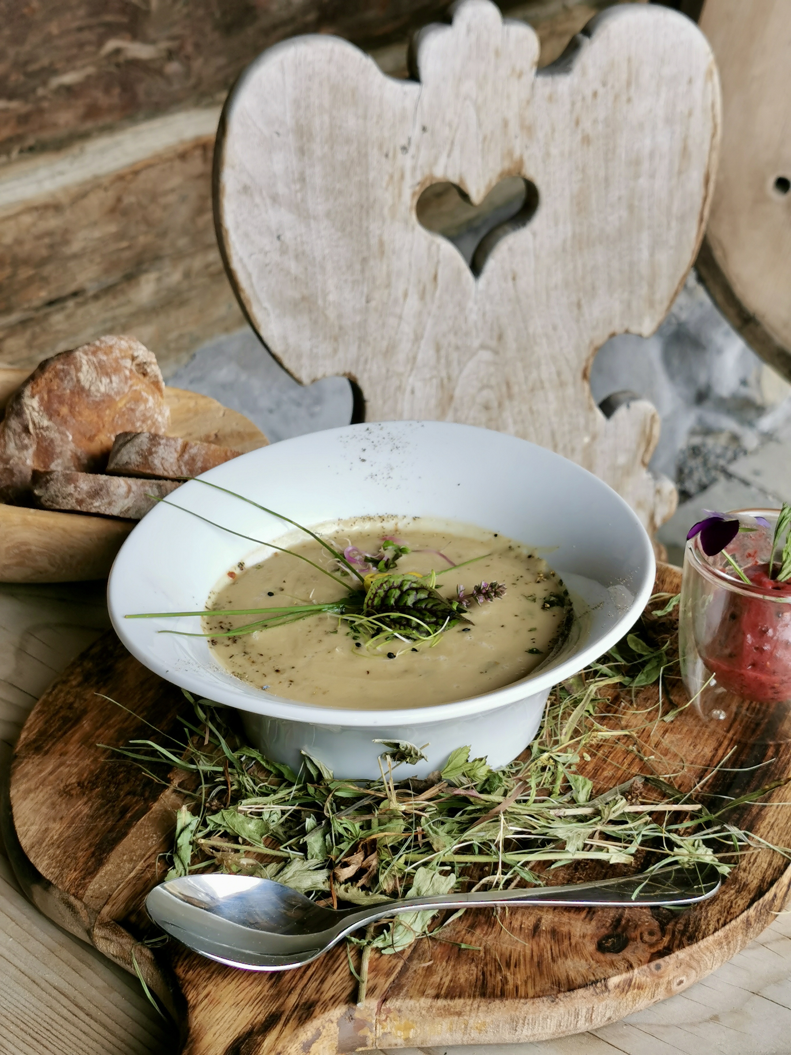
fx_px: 1737
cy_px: 528
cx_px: 396
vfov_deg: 33.8
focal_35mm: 57
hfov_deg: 25.7
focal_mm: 5.56
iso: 50
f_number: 1.6
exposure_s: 1/384
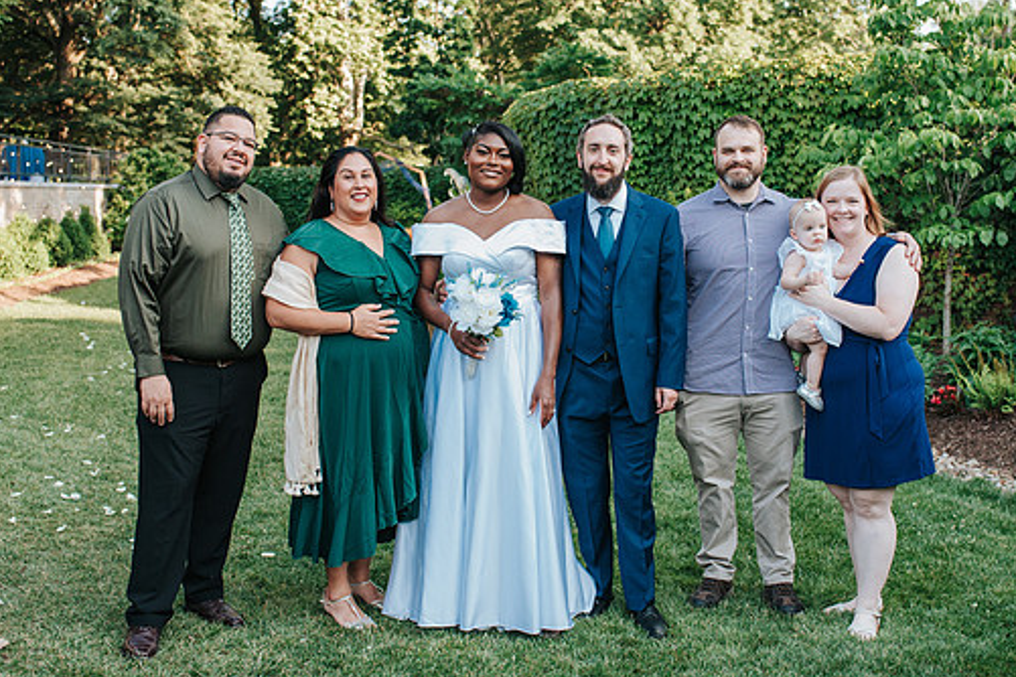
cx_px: 551
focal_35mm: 46
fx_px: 1298
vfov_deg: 29.2
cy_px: 294
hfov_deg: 42.7
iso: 720
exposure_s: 1/800
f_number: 3.5
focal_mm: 35
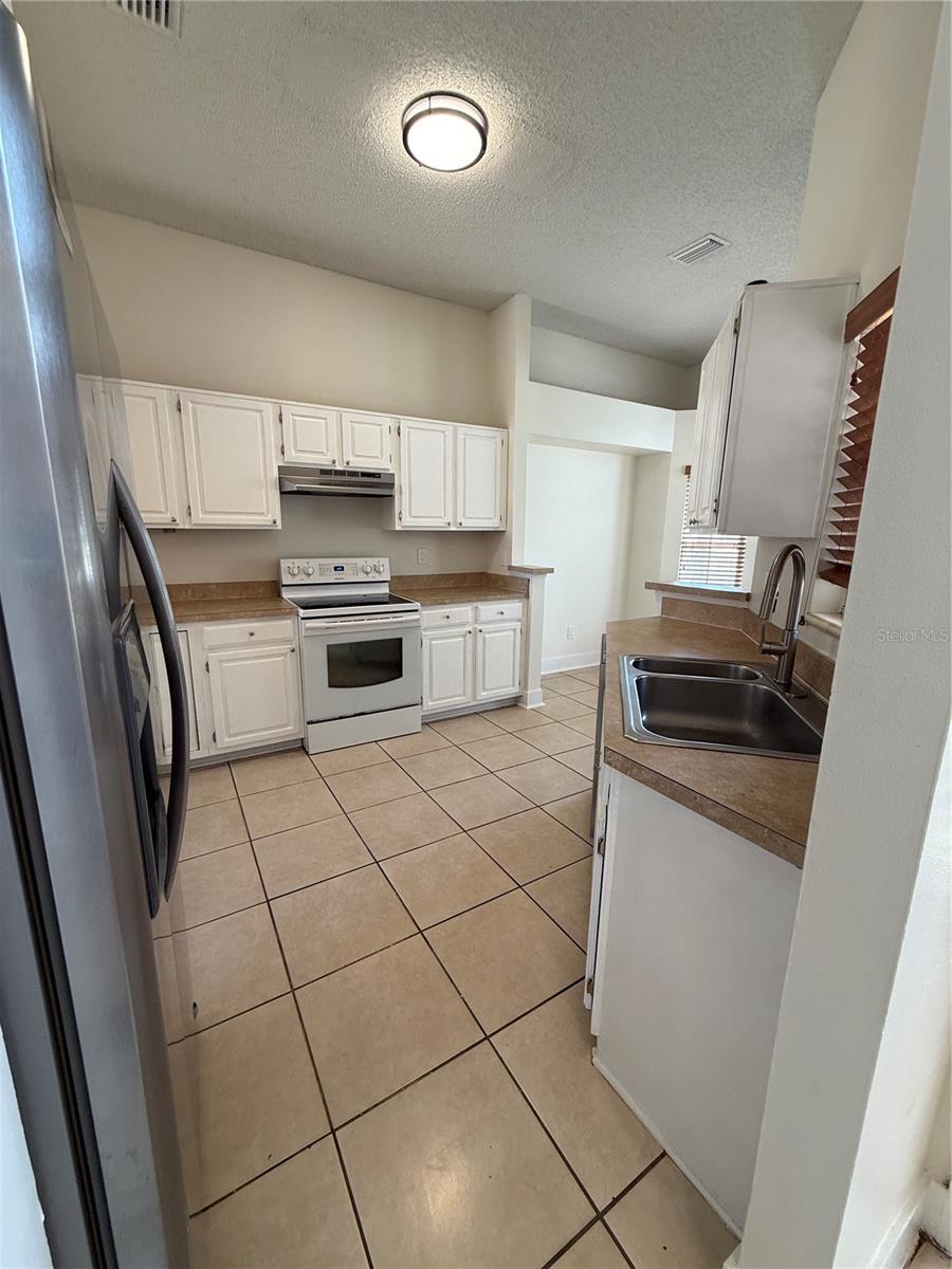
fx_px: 513
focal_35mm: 14
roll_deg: -1.5
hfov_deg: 85.7
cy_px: 634
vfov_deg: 102.1
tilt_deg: -10.8
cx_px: 476
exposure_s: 1/120
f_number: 2.2
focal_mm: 2.22
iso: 160
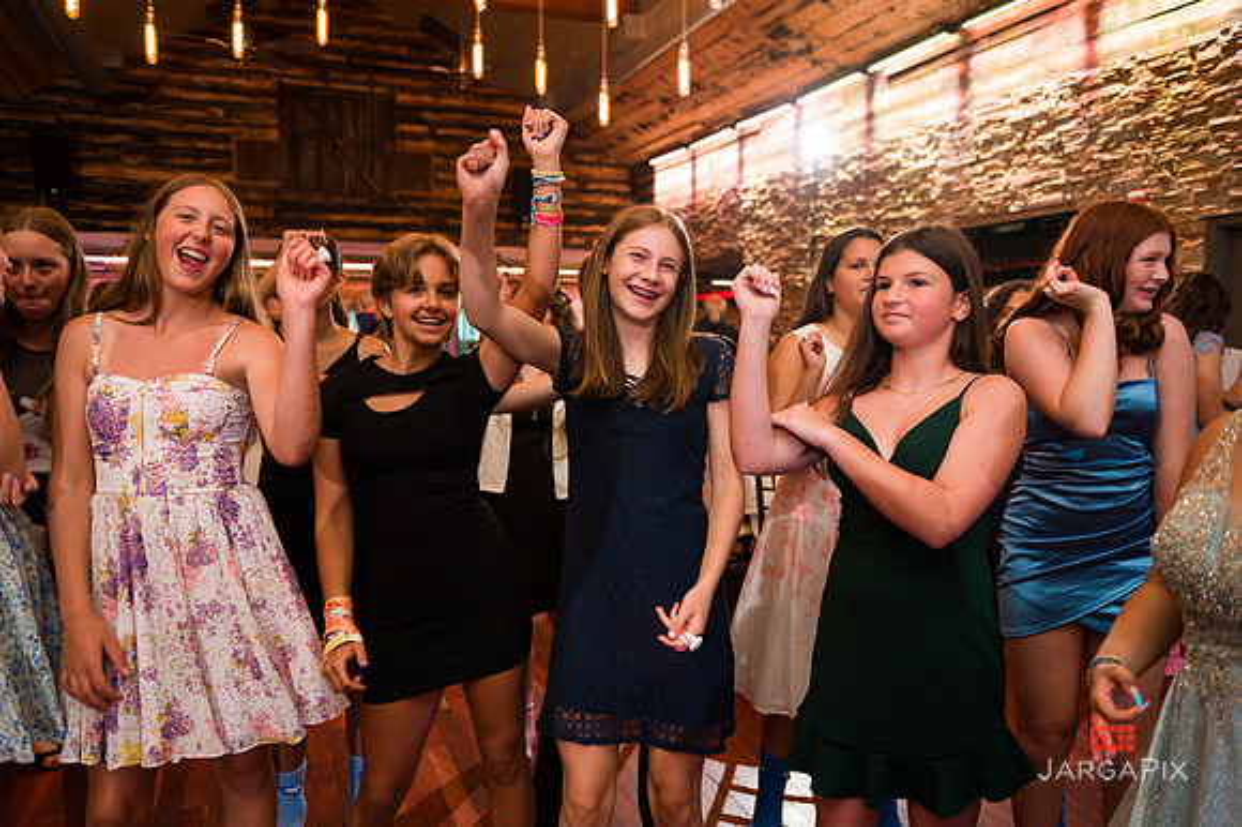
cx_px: 621
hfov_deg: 67.4
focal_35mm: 27
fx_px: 931
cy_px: 414
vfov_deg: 47.9
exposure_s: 1/125
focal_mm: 27
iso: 1250
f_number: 3.2
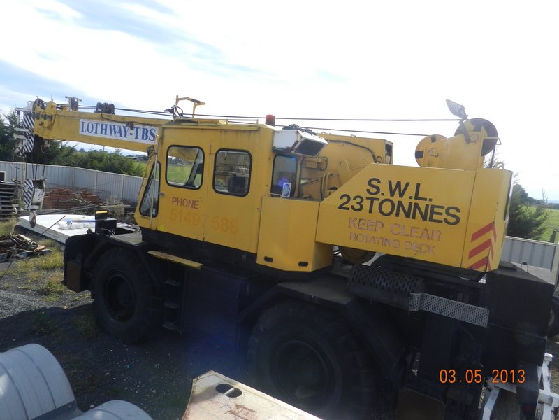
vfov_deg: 58.9
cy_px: 210
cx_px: 280
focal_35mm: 23
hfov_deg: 73.9
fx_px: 371
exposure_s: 1/800
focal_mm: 4
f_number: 4
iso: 160
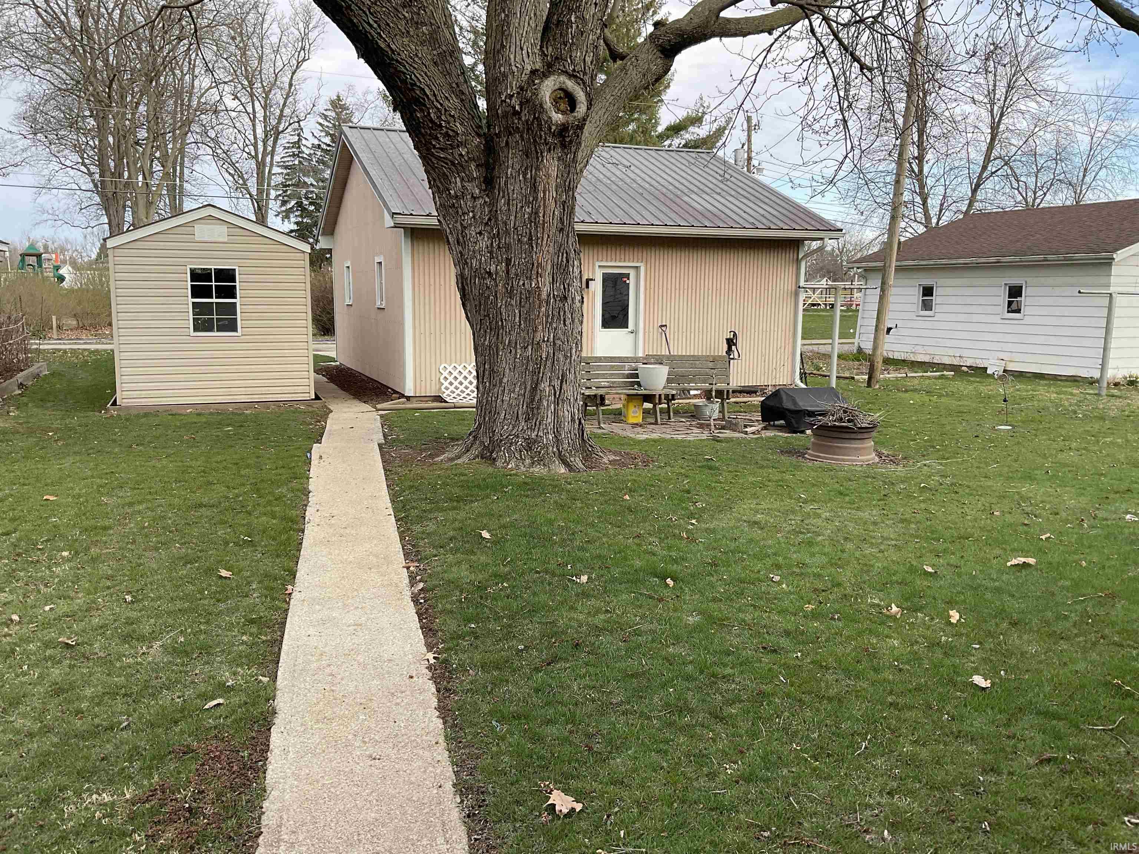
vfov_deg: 48.2
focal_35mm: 29
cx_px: 570
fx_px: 954
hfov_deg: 61.7
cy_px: 427
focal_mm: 3
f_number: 1.8
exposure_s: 1/307
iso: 16
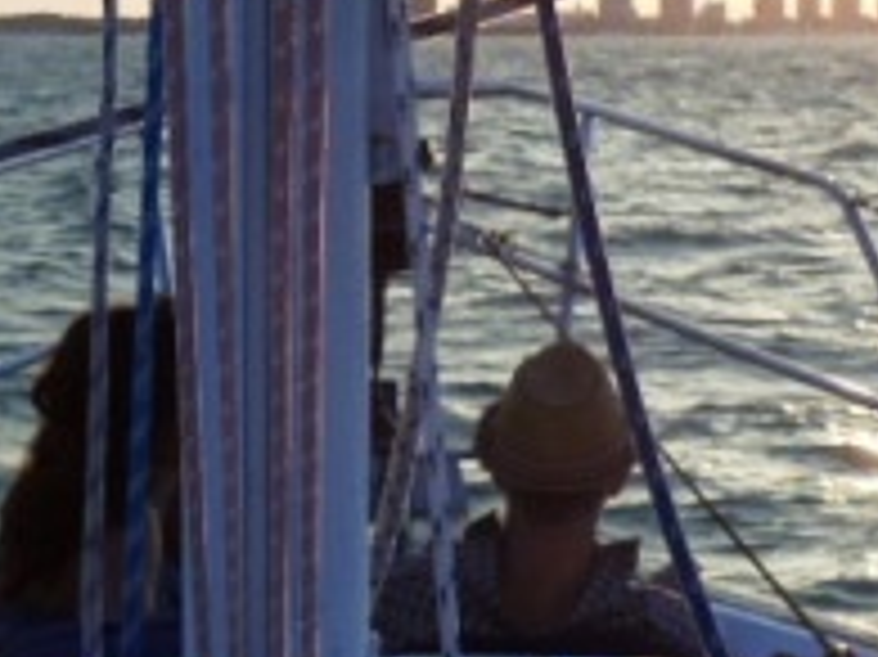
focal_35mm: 209
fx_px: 5298
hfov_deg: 9.5
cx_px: 428
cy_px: 256
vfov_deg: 7.1
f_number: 4.6
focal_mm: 12.35
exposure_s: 1/160
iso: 100
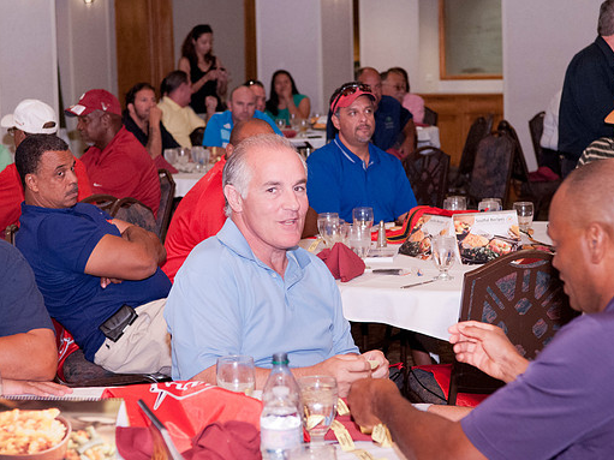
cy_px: 230
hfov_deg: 21.8
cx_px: 297
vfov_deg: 16.4
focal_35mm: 90
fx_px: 1596
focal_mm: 55
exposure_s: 1/100
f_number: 4.5
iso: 1250
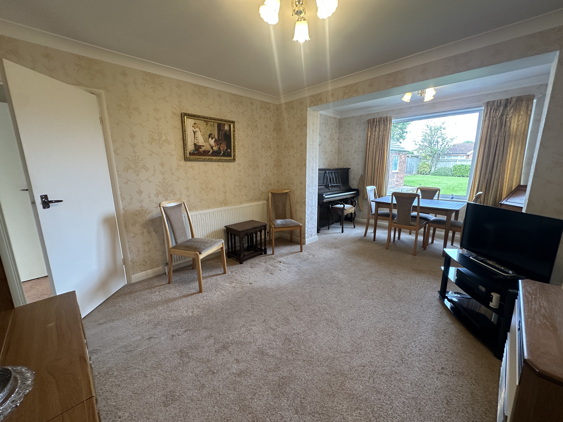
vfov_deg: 85.7
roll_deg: +0.1
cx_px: 282
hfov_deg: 102.1
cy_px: 211
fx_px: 228
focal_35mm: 14
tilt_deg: -10.4
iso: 200
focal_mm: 2.22
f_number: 2.2
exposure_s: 1/100
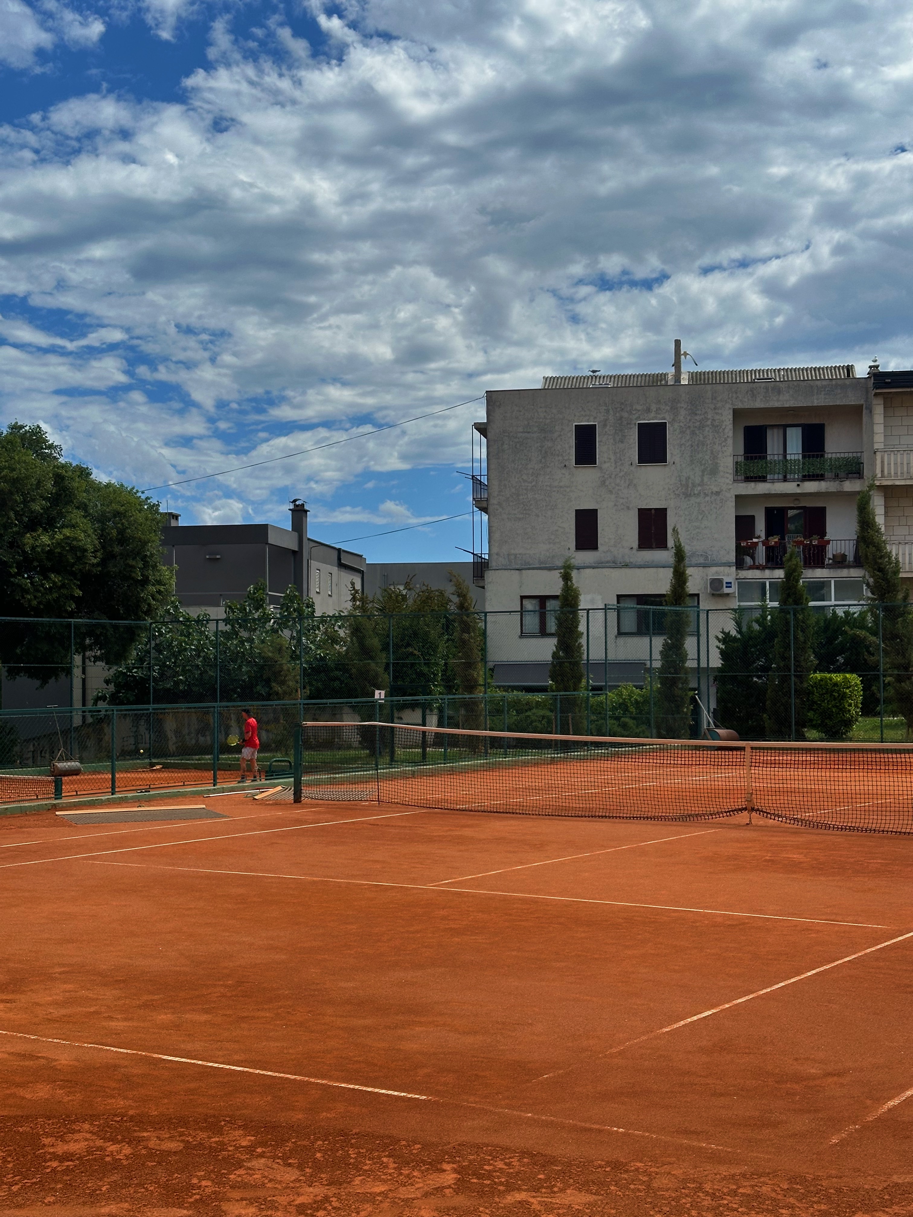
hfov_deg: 30.3
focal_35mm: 48
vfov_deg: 39.7
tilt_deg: +1.2
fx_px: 1688
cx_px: 456
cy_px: 608
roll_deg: -0.4
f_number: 1.78
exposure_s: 1/8197
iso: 64
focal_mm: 6.86
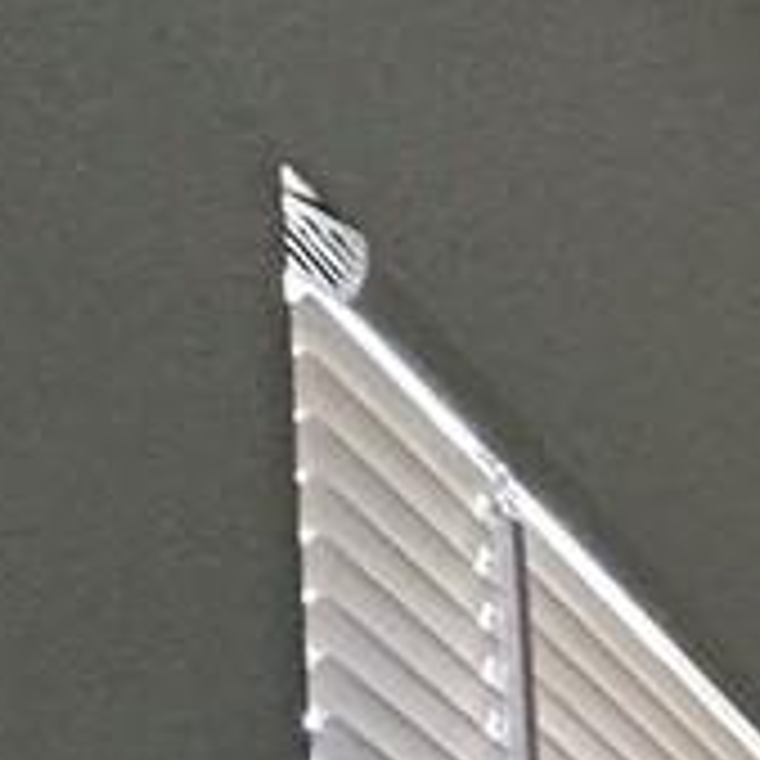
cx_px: 3566
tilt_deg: -6.2
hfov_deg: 6.8
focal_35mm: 117
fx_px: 2906
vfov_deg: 9.4
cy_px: 2617
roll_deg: -4.1
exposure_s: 1/120
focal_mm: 2.22
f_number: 2.2
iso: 250
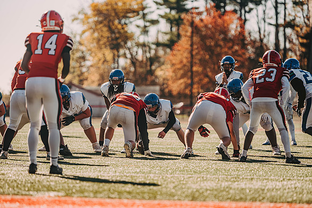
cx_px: 156
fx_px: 1679
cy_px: 104
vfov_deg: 7.1
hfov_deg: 10.6
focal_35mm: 194
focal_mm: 185
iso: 250
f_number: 3.2
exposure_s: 1/2500
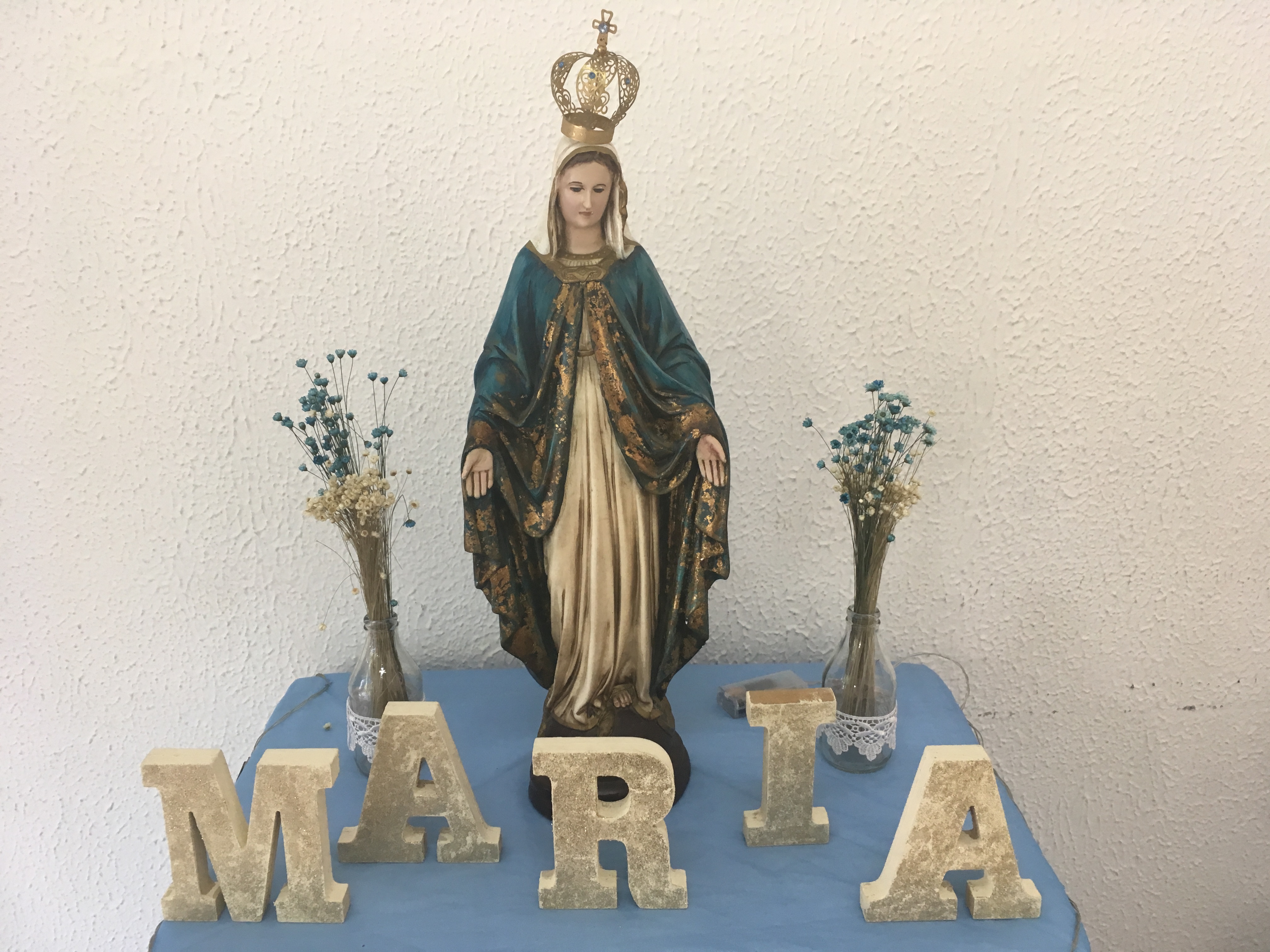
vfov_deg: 48.2
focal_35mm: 29
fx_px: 1064
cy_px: 476
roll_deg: -0.2
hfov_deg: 61.7
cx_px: 635
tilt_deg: -18.9
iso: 32
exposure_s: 1/30
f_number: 2.2
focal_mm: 4.15
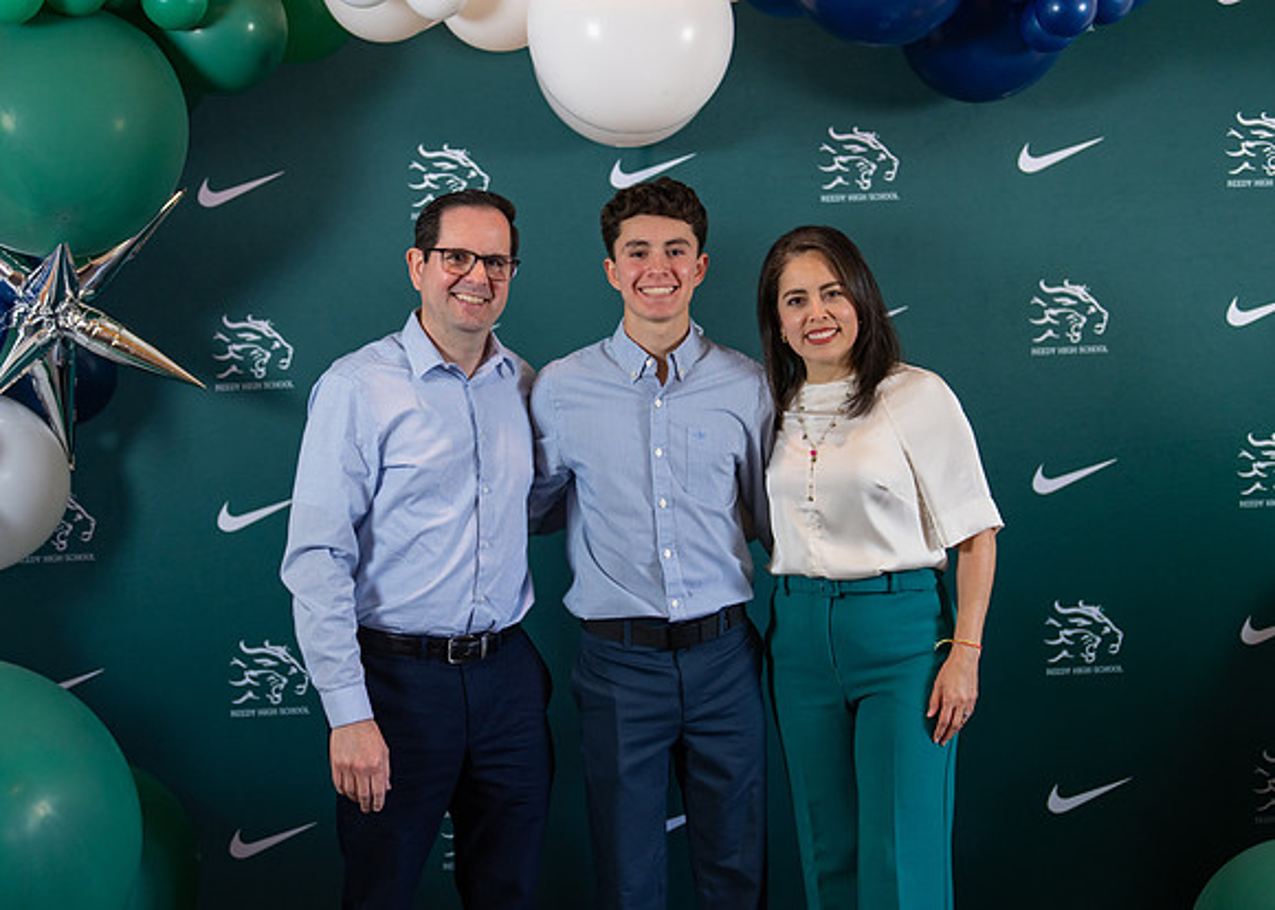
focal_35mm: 55
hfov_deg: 35.6
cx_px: 638
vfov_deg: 25.8
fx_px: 1988
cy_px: 455
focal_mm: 50
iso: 500
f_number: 1.2
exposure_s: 1/400
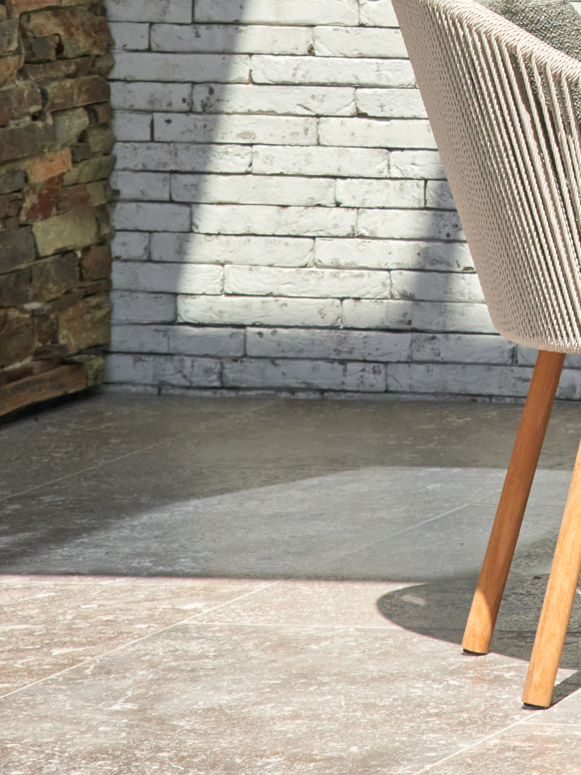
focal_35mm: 338
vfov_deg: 5.8
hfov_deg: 4.4
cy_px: -415
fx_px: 7564
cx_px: 873
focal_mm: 85
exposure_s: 1/1000
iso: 400
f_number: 9
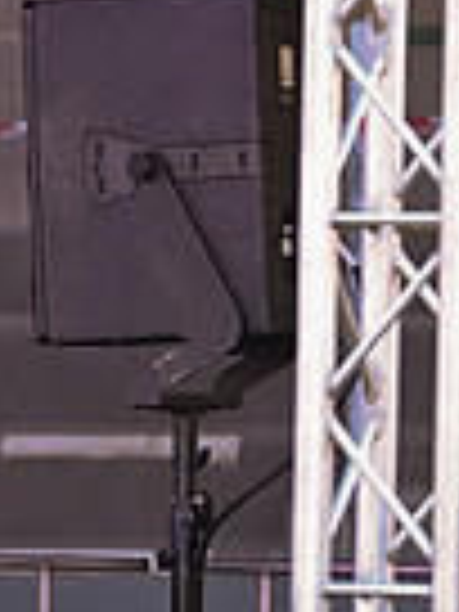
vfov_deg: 3.7
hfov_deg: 2.8
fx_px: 9406
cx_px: -684
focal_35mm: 532
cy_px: 268
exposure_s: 1/160
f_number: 4.5
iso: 1000
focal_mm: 130
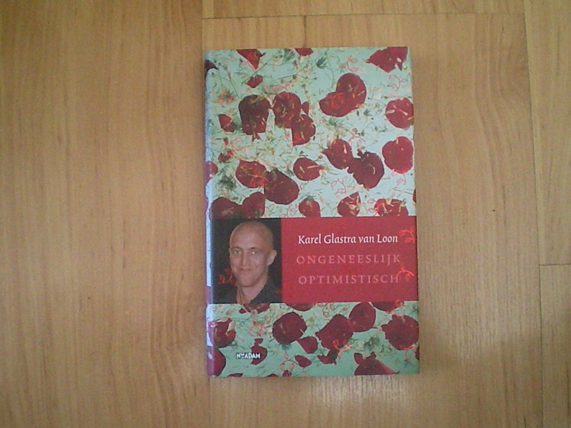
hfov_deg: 49.0
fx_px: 627
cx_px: 286
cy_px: 214
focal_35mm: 38
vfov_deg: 37.7
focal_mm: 6.3
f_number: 3.1
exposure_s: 1/100
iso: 1152
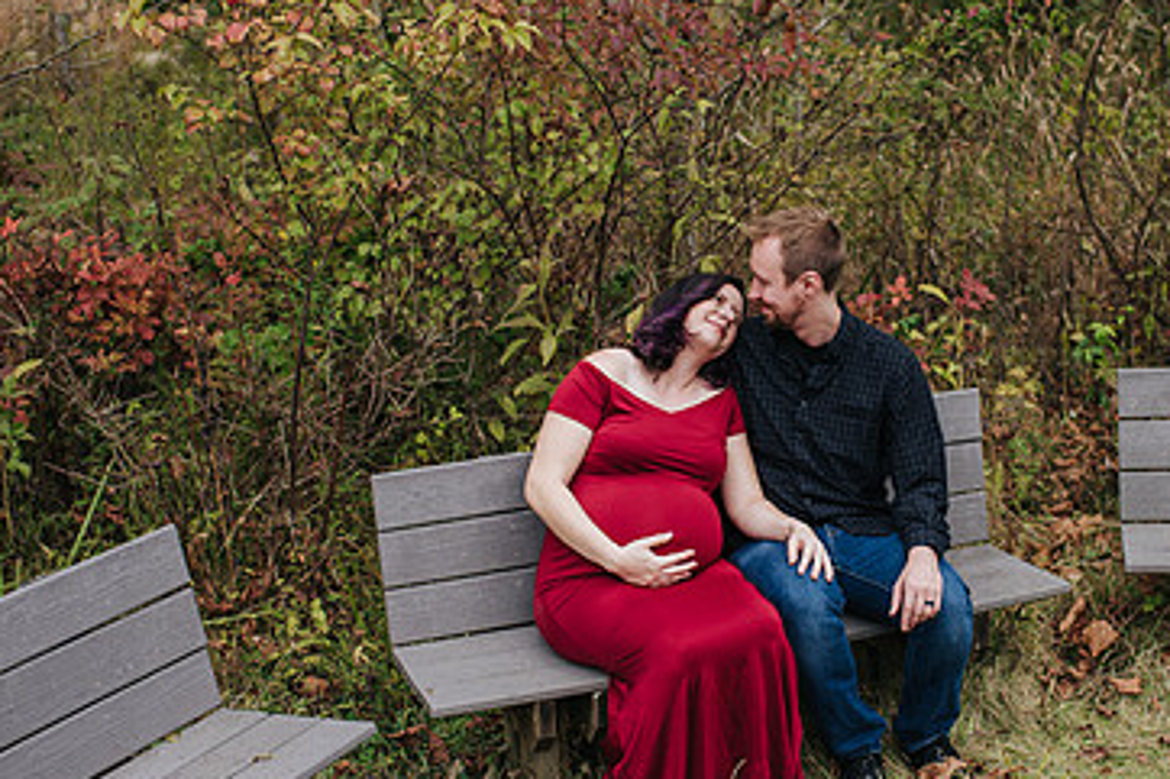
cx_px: 744
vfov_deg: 23.4
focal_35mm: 58
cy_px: 399
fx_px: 1884
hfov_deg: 34.3
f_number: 3.2
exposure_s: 1/800
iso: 200
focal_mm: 35
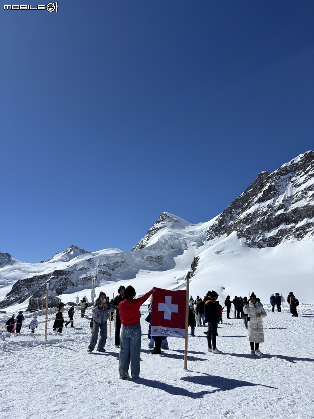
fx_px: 314
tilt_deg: +13.5
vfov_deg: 67.3
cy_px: 210
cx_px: 157
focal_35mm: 26
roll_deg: -2.6
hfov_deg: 53.1
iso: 50
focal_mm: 5.96
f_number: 1.6
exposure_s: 1/12195
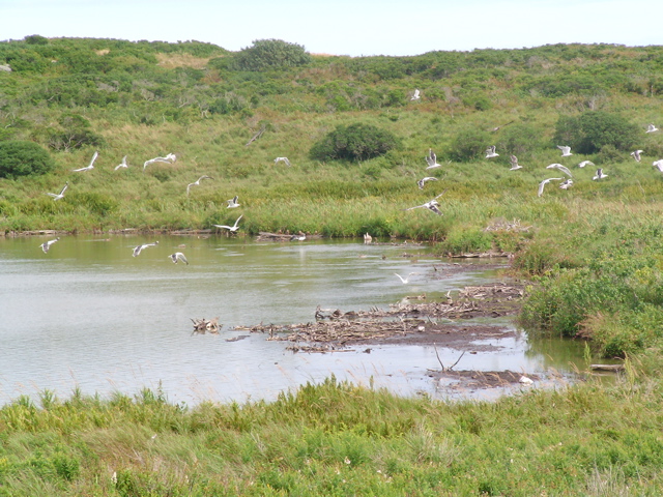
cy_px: 248
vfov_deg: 10.3
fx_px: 2758
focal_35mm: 144
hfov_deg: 13.7
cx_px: 332
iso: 50
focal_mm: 22
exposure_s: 1/275
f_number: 5.2
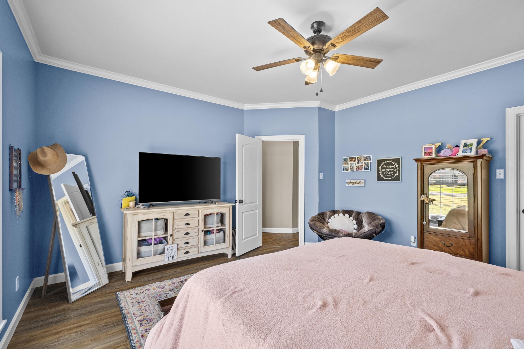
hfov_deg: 100.4
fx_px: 218
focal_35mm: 15
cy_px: 174
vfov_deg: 77.3
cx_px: 262
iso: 400
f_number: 7.1
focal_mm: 10
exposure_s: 1/5
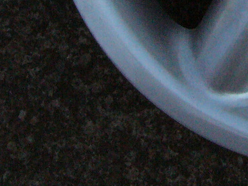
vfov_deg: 11.5
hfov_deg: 15.2
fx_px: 874
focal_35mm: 122
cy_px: -115
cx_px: 351
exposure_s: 1/1000
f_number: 5.6
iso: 400
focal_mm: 5.8
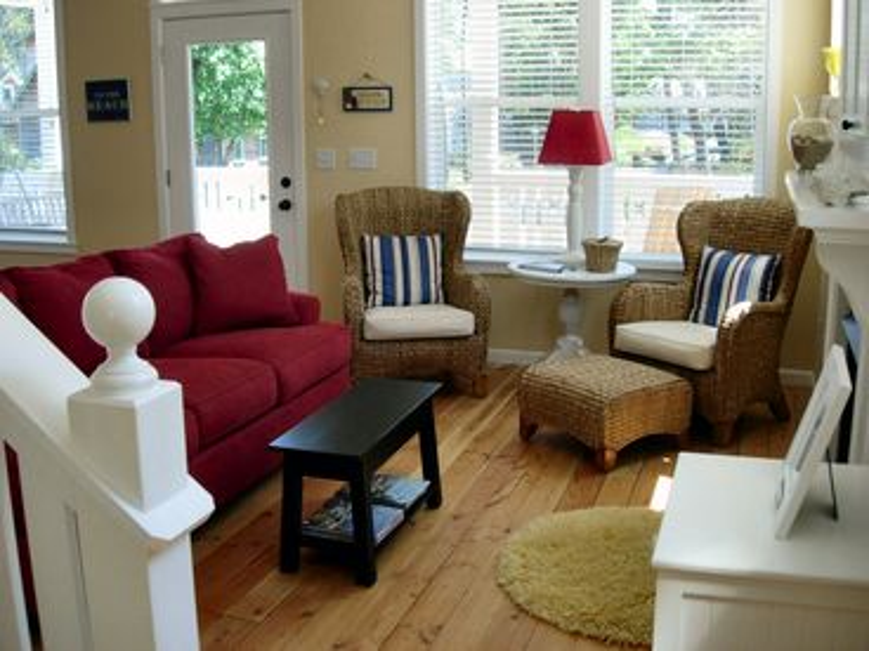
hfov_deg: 49.0
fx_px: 954
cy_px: 326
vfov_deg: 37.7
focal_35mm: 38
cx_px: 434
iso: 64
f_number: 2.8
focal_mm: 7.8
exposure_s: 1/69.7
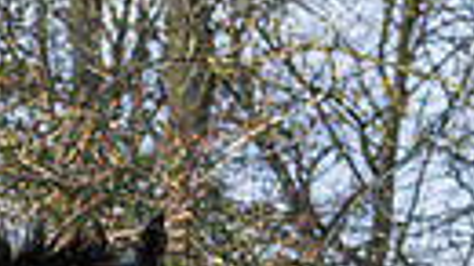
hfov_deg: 5.9
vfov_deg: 3.3
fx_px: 4561
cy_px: 565
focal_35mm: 363
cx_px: -236
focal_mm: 45
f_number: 2.8
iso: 800
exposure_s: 1/2000
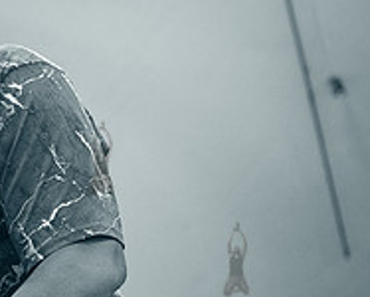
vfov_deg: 13.1
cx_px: -82
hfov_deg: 15.8
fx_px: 1283
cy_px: 263
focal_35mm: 117
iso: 4000
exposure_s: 1/250
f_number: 3.2
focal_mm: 35
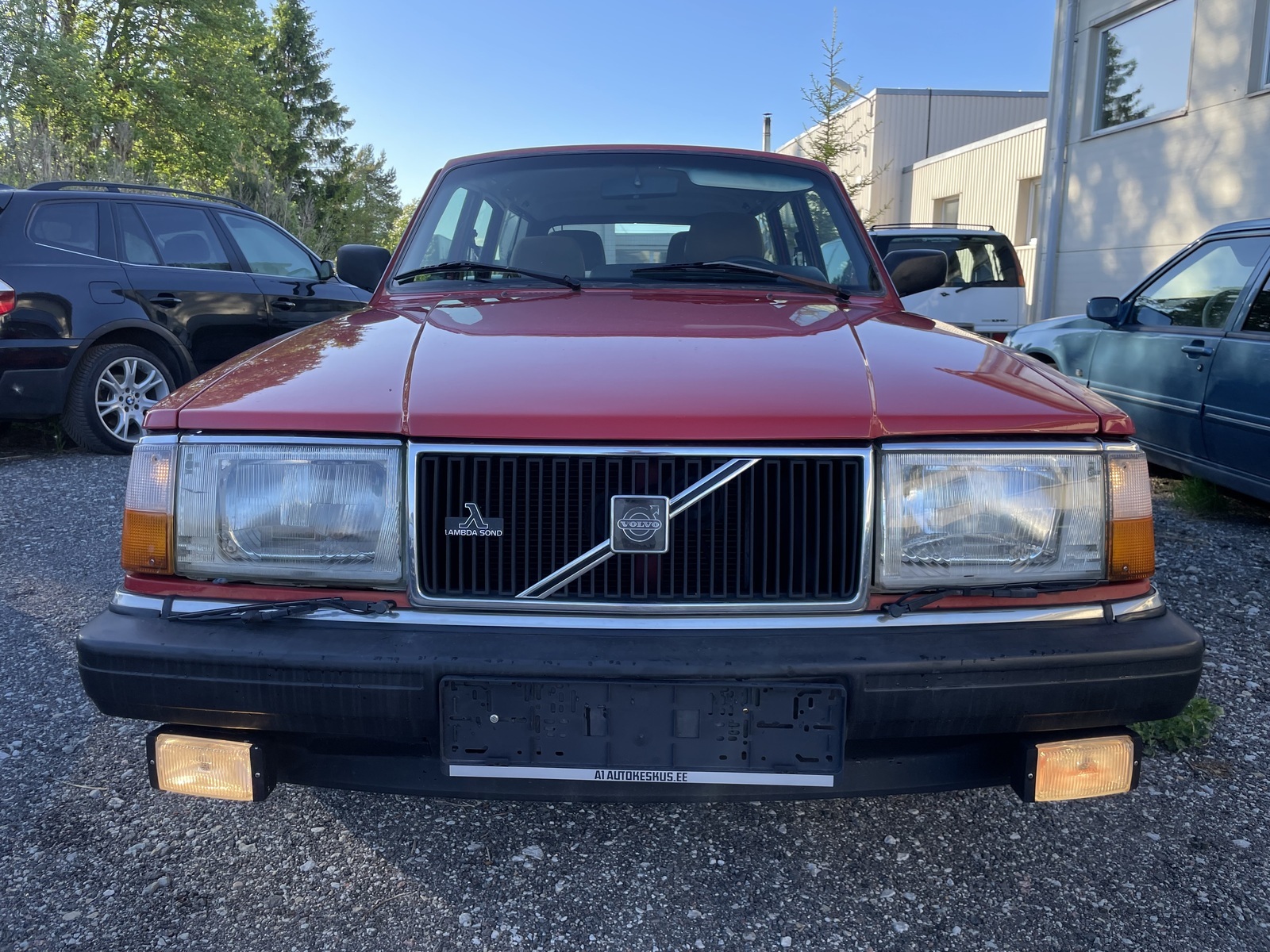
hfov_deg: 67.3
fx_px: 954
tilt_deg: -10.8
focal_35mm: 26
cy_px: 476
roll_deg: -0.2
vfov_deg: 53.1
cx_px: 635
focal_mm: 4.2
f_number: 1.6
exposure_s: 1/532
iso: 32
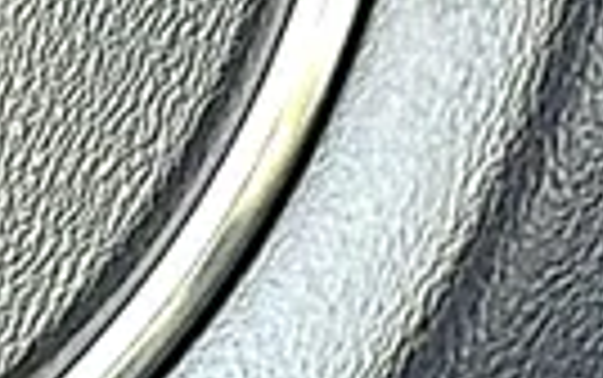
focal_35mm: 254
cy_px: -160
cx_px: -567
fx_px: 4178
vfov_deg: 5.1
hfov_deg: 7.9
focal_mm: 6.86
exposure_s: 1/360
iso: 80
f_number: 1.78
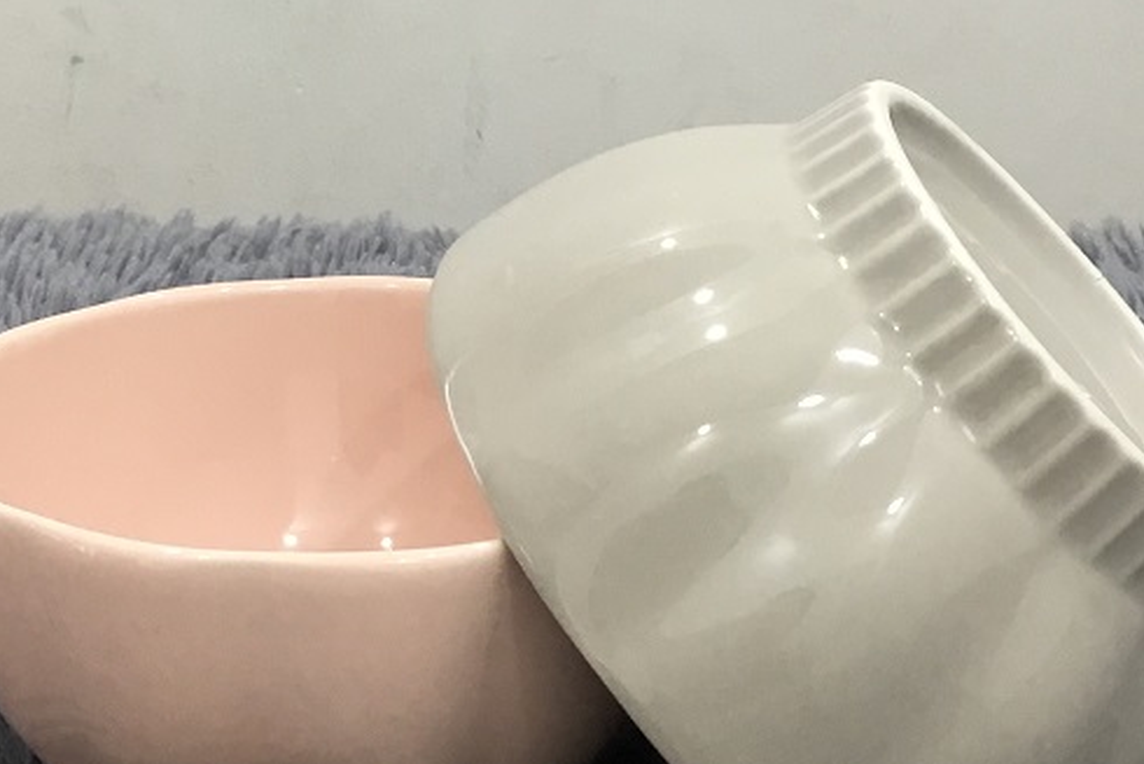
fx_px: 2511
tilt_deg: -15.1
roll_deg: +1.0
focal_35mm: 79
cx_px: 481
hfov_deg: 25.6
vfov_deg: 17.2
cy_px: 220
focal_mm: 3.3
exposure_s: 1/33
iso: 80
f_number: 2.4
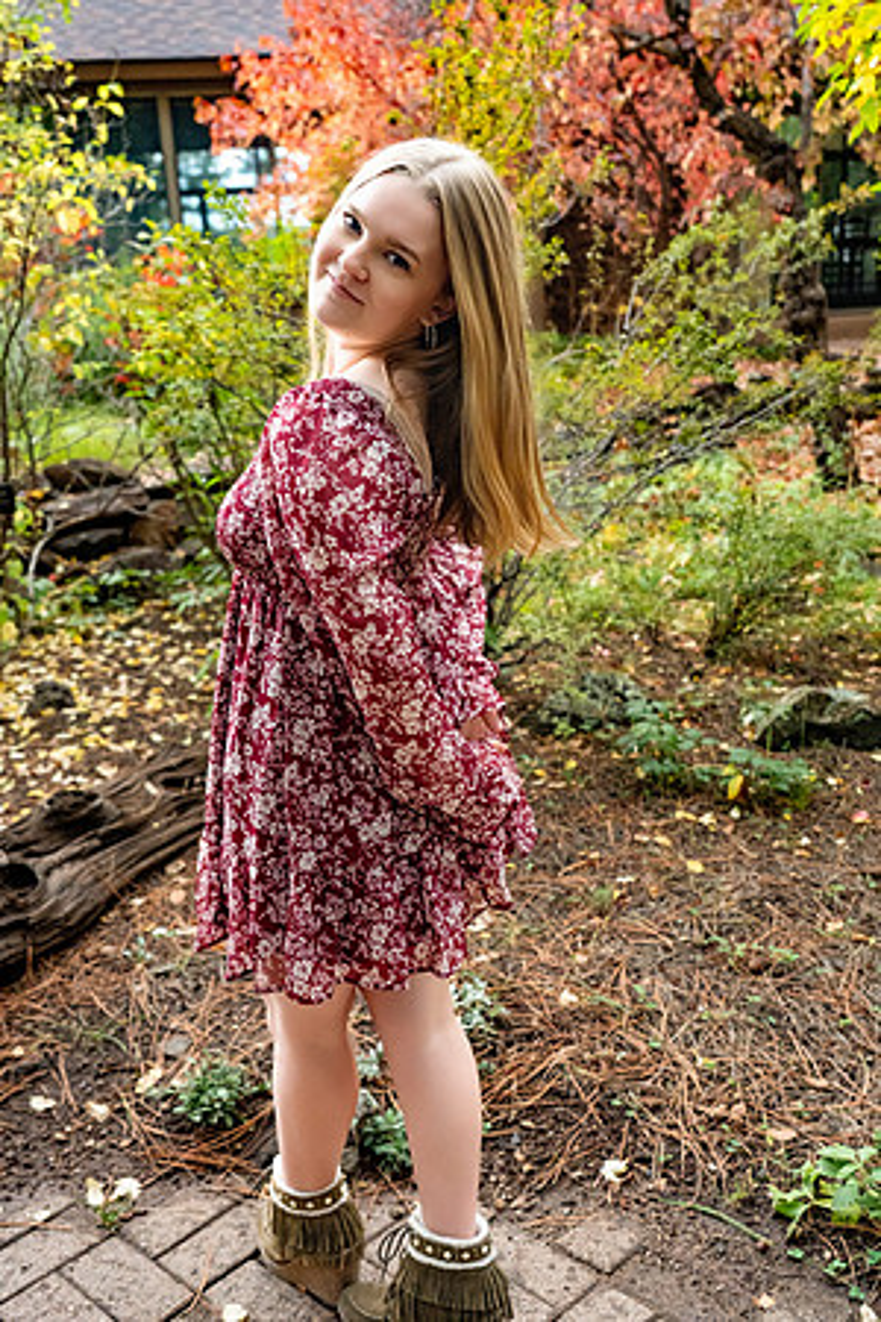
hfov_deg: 36.9
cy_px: 661
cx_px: 440
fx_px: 1321
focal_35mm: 36
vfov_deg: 53.1
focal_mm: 36
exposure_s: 1/1000
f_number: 5.6
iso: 6400
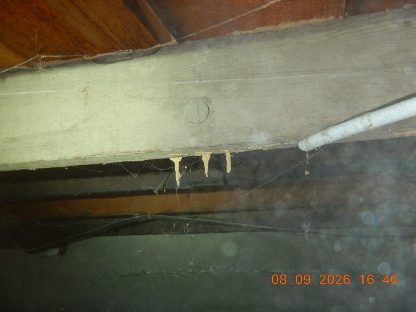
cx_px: 208
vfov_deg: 38.7
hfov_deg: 50.1
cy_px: 156
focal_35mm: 37
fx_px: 445
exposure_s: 1/30
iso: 200
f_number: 4.2
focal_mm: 6.6
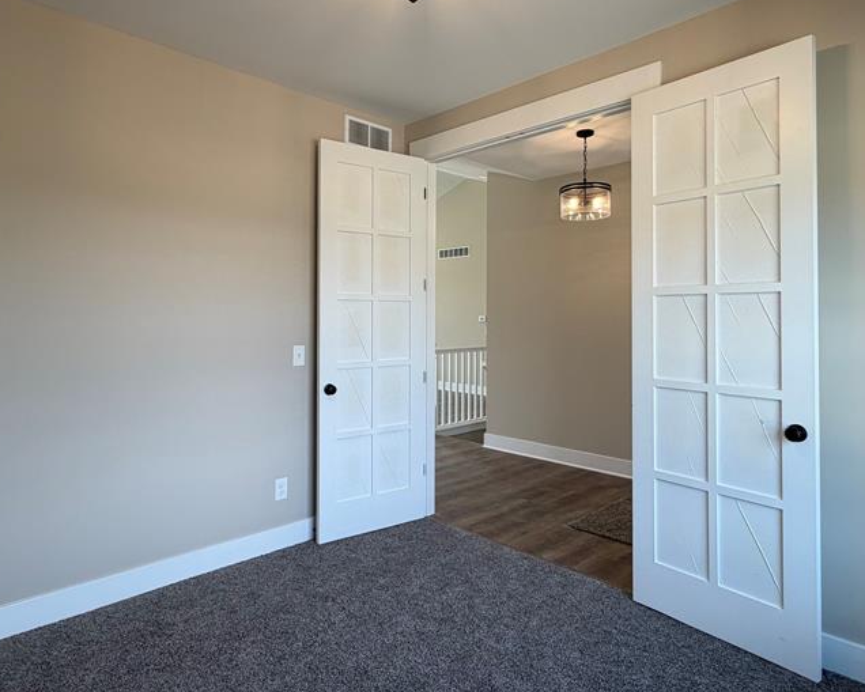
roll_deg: -0.1
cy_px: 305
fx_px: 563
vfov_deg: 62.9
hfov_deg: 75.0
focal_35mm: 22
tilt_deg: +2.0
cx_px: 435
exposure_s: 1/120
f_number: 2.2
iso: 64
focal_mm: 2.22
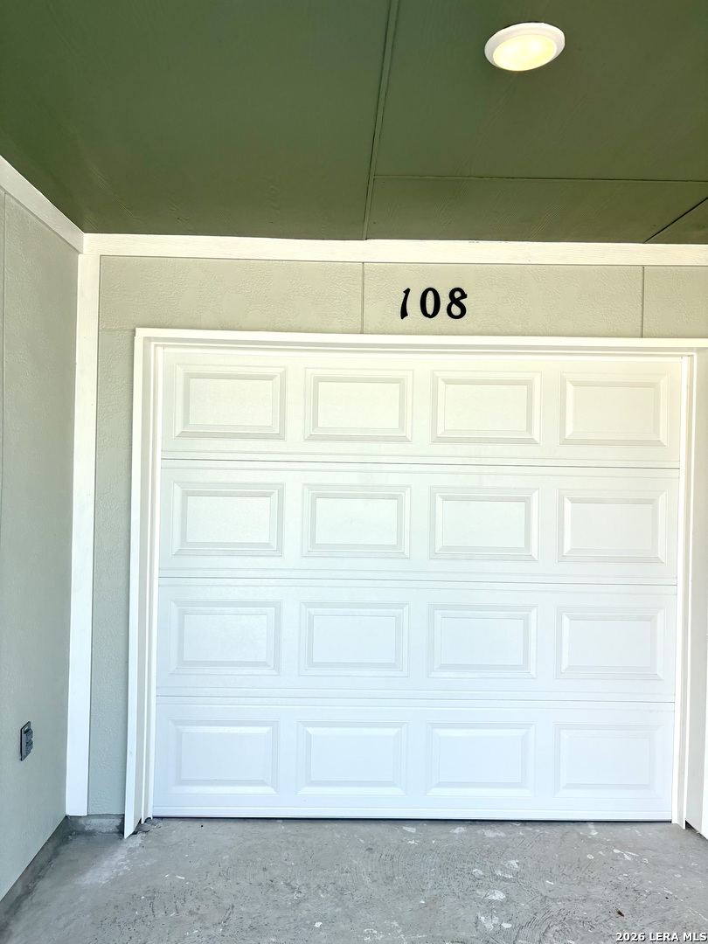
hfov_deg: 53.1
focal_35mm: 26
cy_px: 472
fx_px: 709
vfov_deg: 67.3
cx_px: 354
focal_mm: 5.96
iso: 50
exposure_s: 1/861
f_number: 1.6
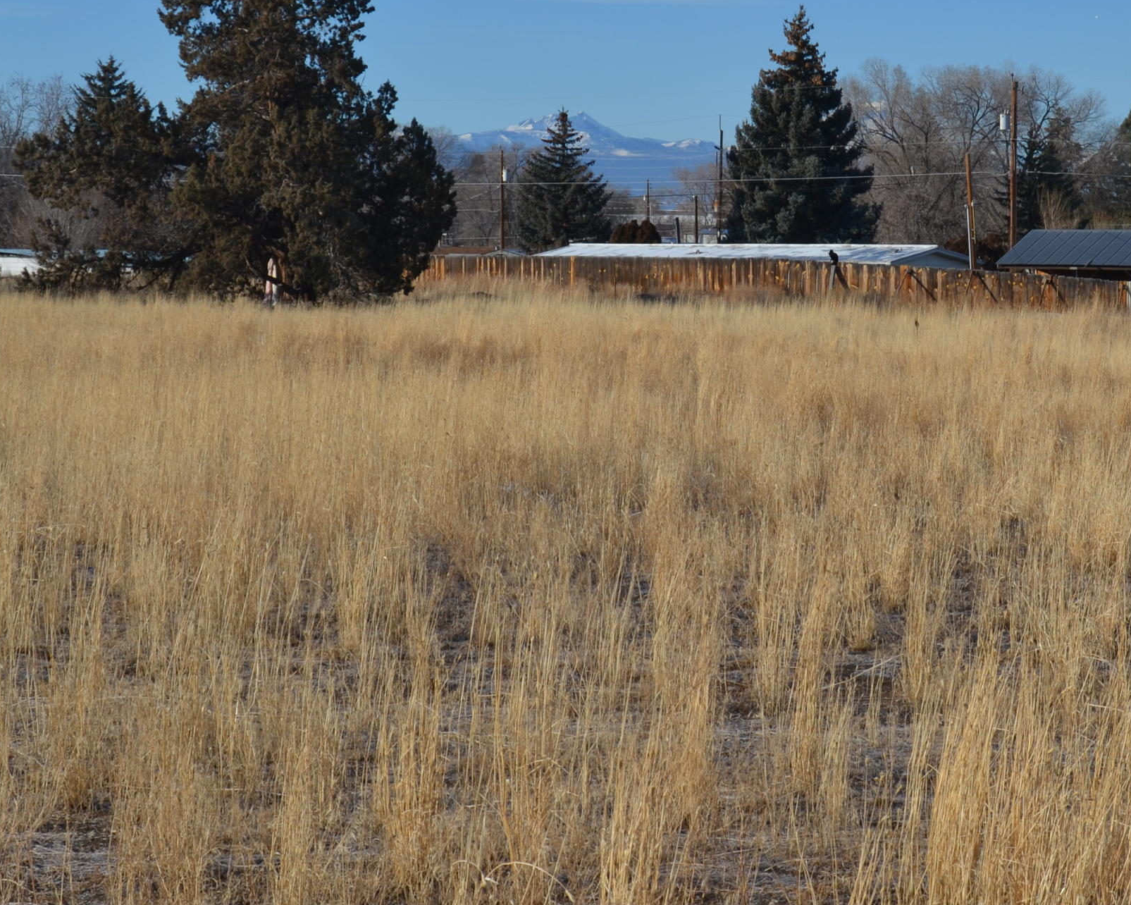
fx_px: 3347
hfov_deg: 19.0
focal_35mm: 100
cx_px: 895
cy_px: 381
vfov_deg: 15.4
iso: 100
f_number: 8
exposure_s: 1/250
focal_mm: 38
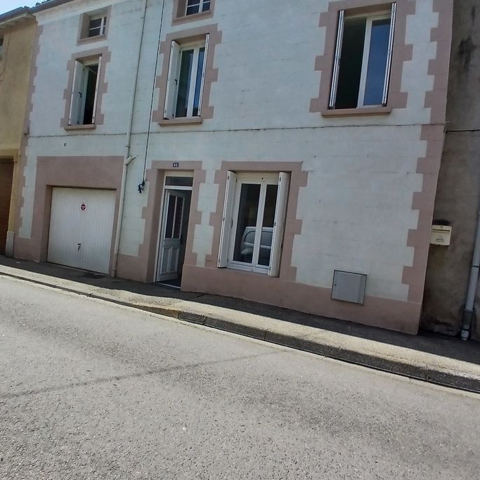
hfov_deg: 69.6
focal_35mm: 22
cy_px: 234
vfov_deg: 69.6
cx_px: 229
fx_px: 345
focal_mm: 1.4
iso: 50
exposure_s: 1/1427
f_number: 2.2
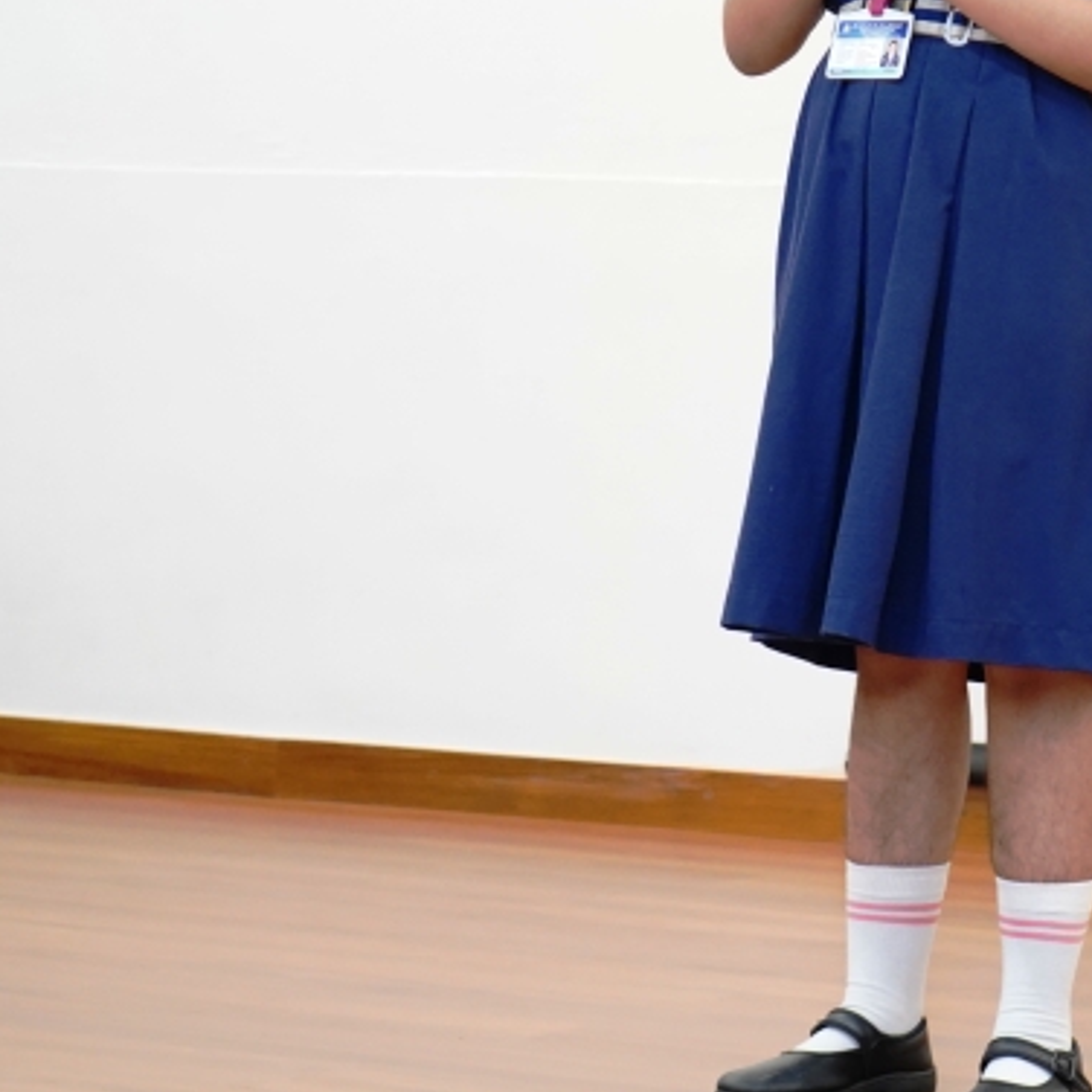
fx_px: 5782
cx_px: 1077
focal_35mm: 162
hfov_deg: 10.7
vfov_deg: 10.7
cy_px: 141
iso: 5000
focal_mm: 70
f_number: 5.6
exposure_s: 1/80
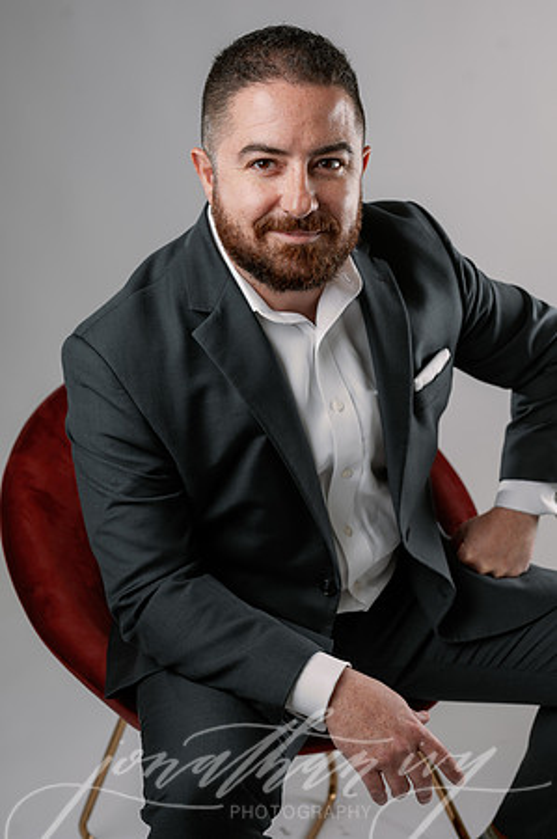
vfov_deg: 39.6
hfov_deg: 26.9
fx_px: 1163
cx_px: 278
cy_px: 420
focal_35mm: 50
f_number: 5
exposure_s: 1/200
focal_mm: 50
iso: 100
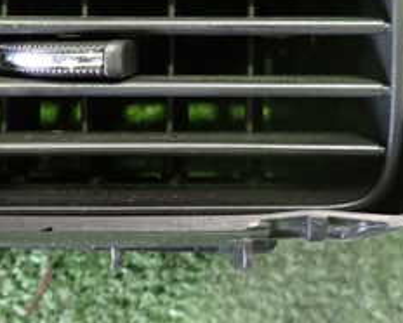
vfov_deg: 23.7
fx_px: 752
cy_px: 47
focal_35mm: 63
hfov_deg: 29.2
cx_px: 73
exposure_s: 1/30
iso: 800
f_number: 2
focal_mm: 4.5
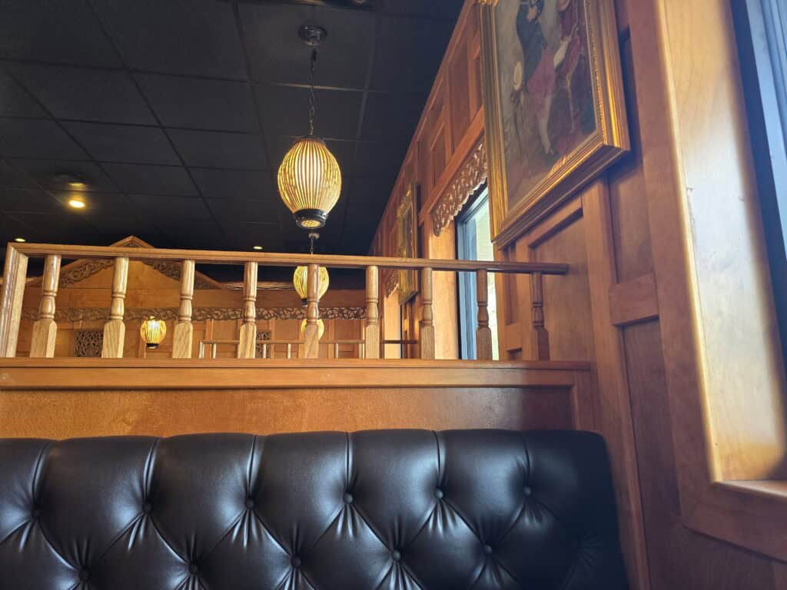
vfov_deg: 58.9
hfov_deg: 73.9
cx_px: 394
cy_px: 295
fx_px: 523
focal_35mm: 23
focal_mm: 6.3
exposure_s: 1/120
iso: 250
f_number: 1.7
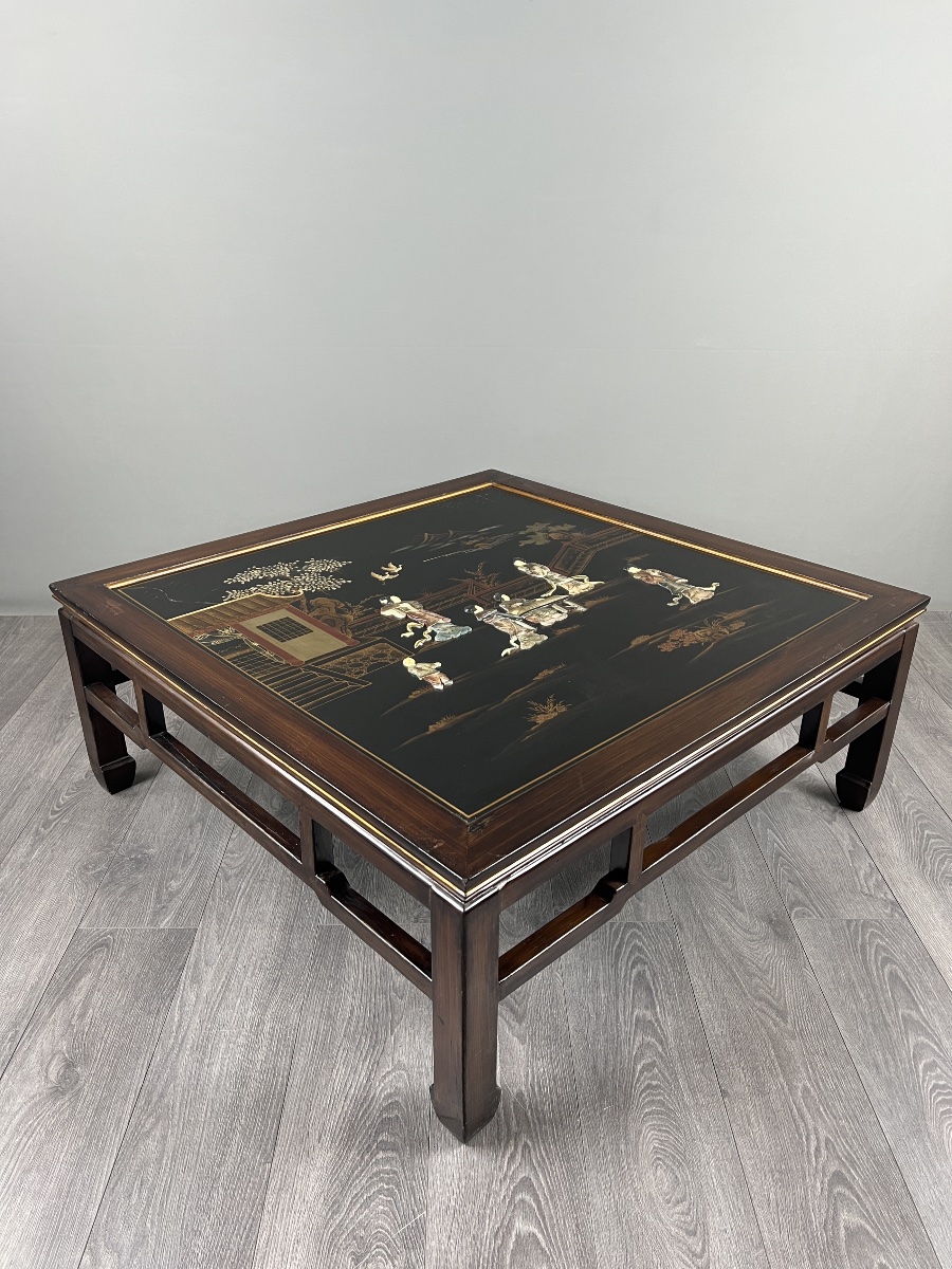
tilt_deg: -26.0
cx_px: 476
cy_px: 634
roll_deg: -0.2
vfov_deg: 67.3
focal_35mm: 26
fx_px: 953
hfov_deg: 53.1
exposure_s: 1/50
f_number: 1.5
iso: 80
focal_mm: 5.7
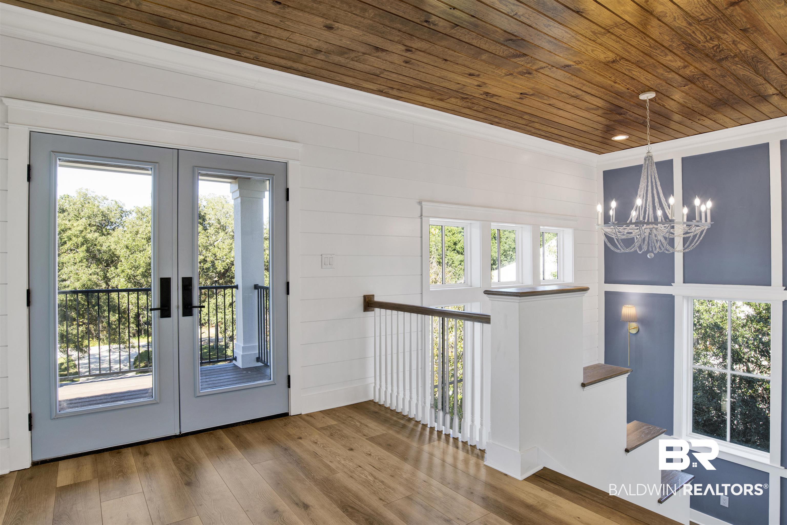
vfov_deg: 64.6
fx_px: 415
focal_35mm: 19
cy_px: 262
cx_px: 394
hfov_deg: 86.9
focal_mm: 19
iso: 200
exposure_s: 1/13
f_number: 11
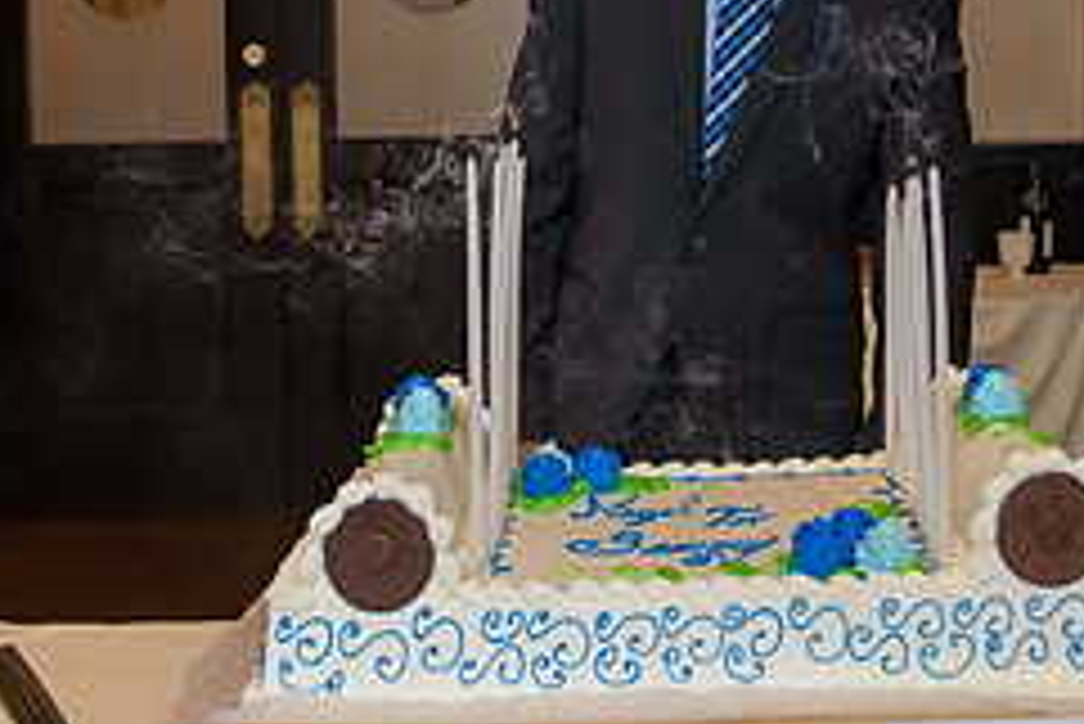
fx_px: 1958
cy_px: 115
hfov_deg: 30.6
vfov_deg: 20.6
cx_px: 751
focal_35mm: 65
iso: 1250
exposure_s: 1/125
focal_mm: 27
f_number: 3.2
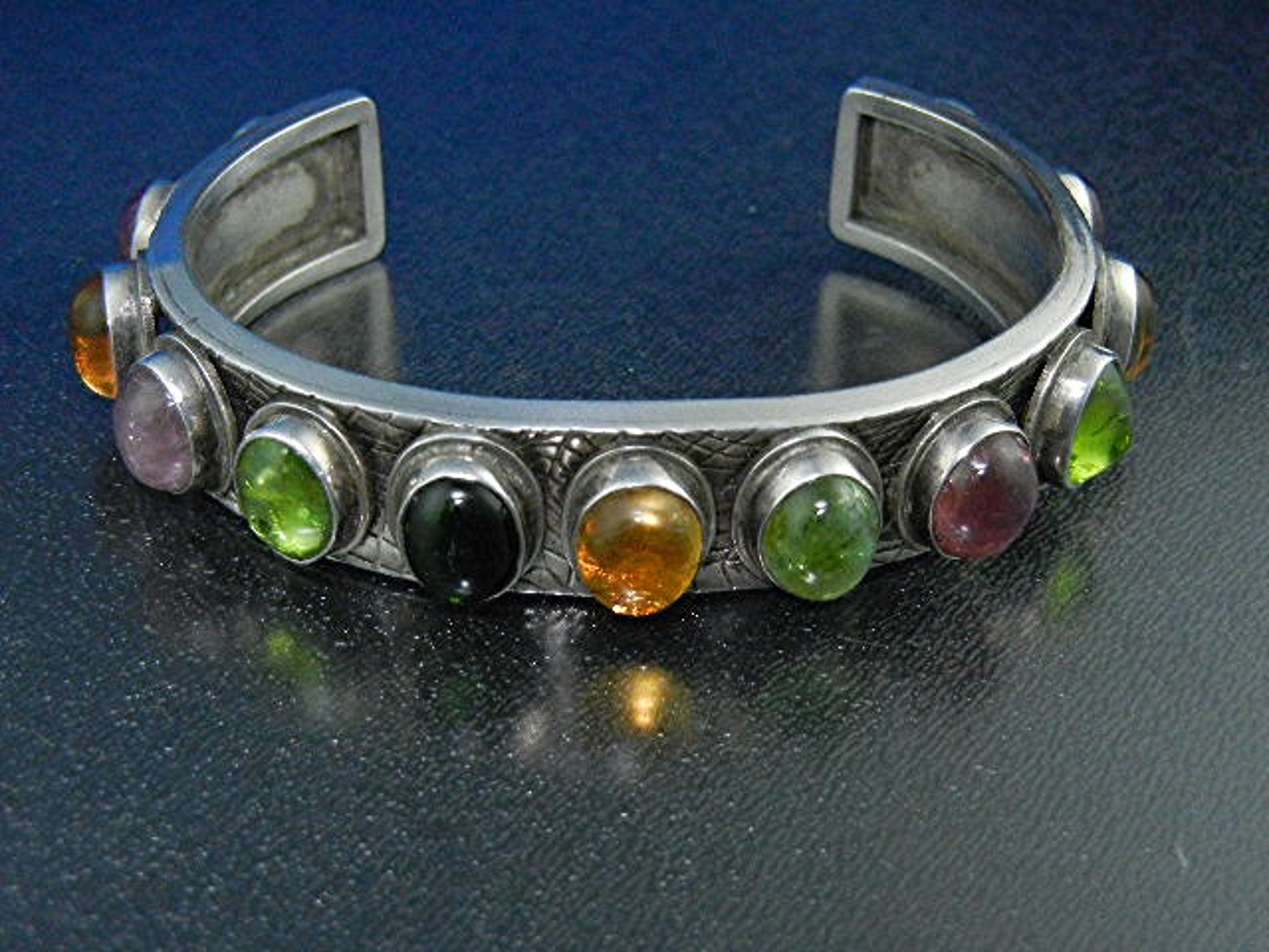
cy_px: 476
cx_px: 634
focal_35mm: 59
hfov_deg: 32.7
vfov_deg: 24.8
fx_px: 2163
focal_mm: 10.6
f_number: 8
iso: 800
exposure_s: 1/30
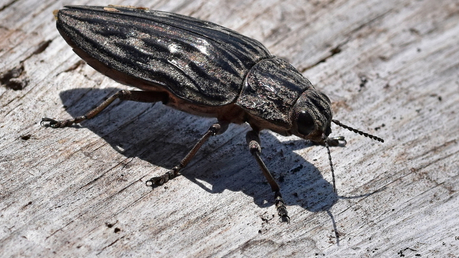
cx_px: 229
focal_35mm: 166
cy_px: 117
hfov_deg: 13.0
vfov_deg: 7.3
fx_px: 2014
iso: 800
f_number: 11
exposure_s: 1/2000
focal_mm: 105
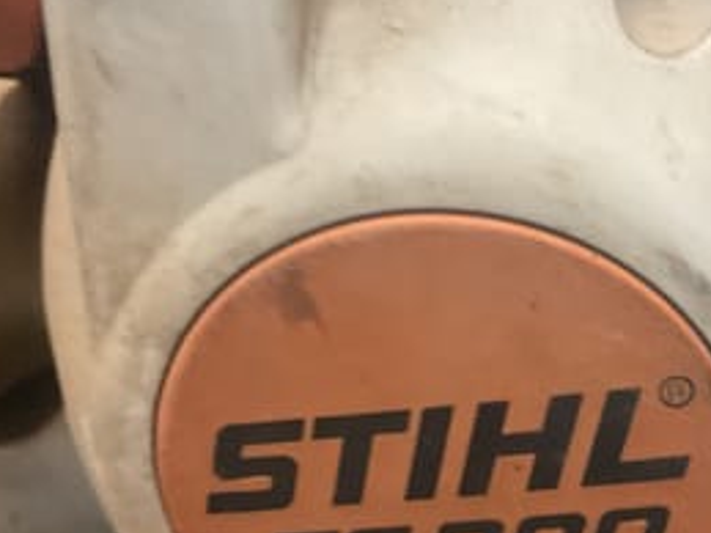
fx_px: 1150
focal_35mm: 56
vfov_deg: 25.9
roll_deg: -4.8
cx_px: 453
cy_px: 367
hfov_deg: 34.2
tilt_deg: -28.3
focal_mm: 3
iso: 250
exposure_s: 1/30
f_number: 1.8
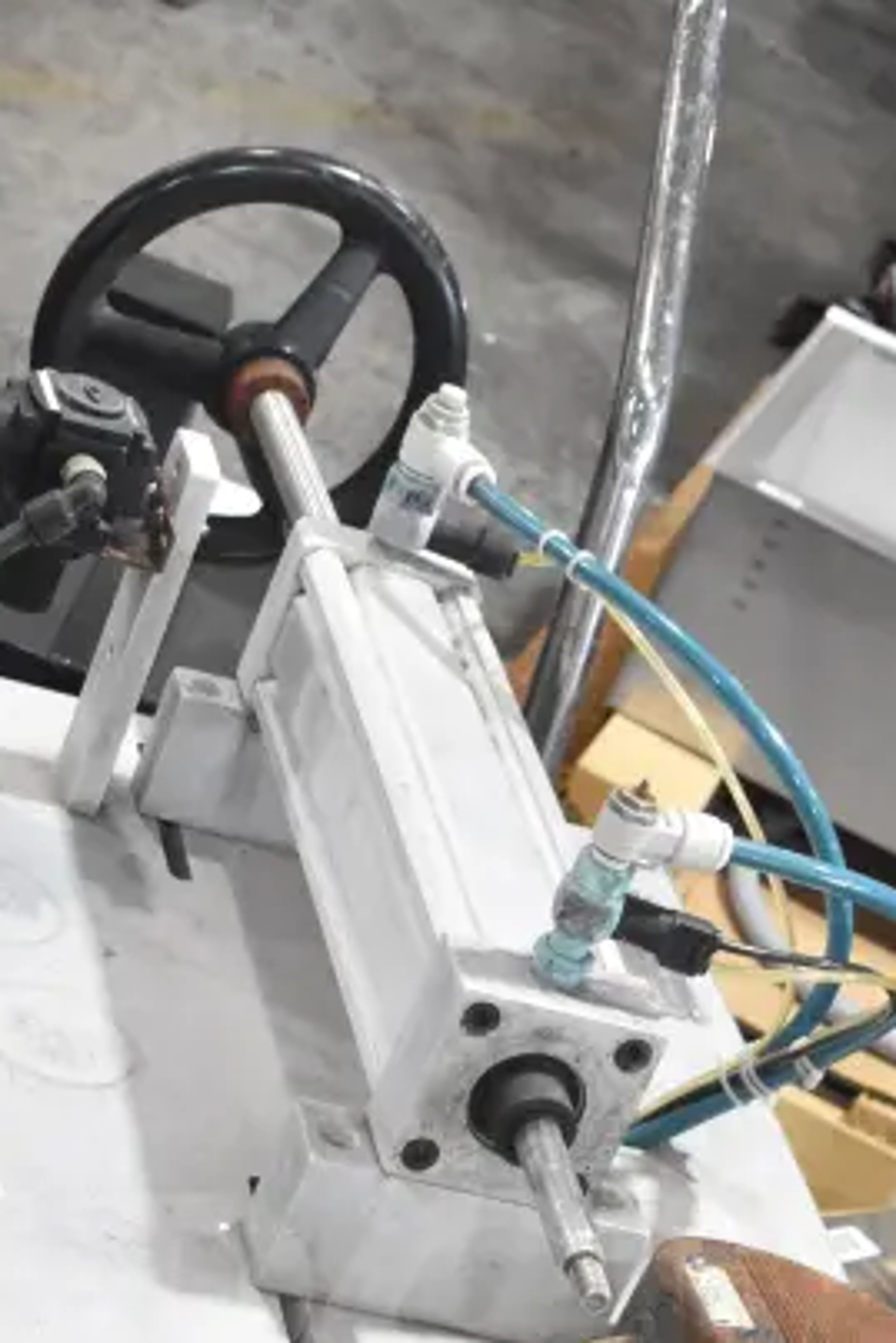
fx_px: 4066
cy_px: 1458
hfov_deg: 12.6
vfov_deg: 18.1
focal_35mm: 109
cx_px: 396
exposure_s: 1/250
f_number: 8
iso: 6400
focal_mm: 32
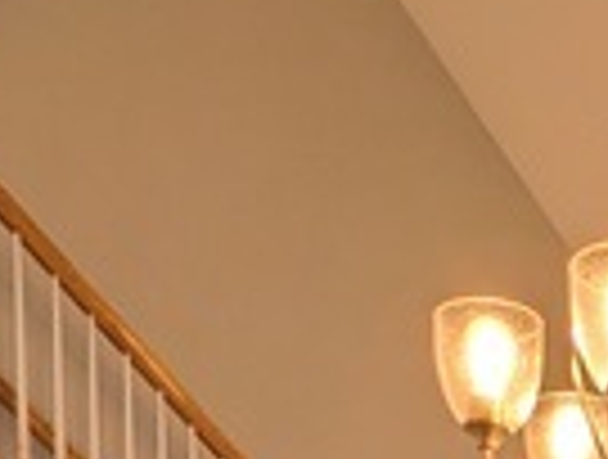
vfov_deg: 16.6
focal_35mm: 59
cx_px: 707
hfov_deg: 28.8
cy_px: 986
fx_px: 1039
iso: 66
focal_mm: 2.02
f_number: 1.7
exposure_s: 1/120
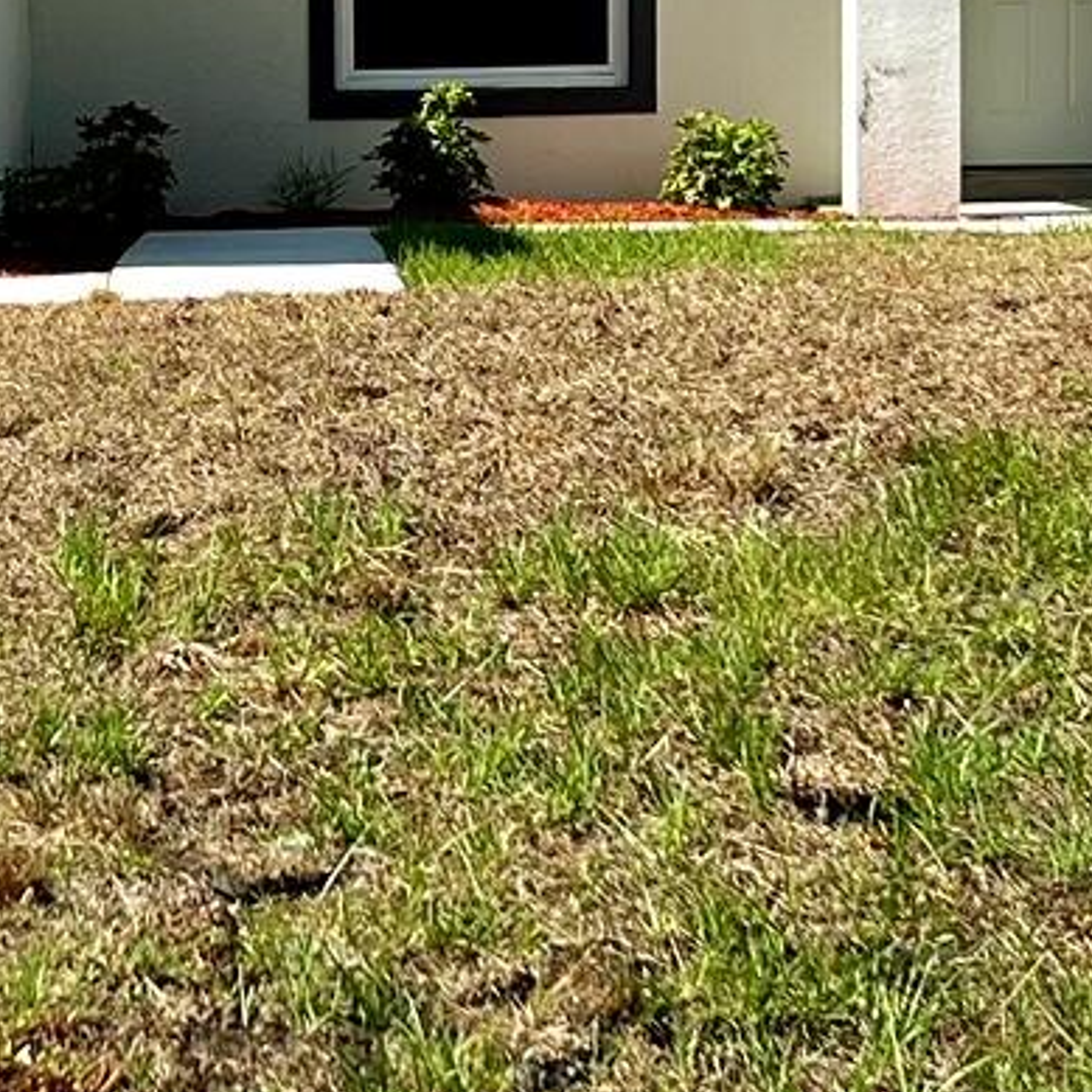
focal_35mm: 119
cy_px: 337
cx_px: 121
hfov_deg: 14.5
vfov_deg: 14.6
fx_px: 4247
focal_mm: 5.7
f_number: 1.5
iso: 50
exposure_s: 1/5076
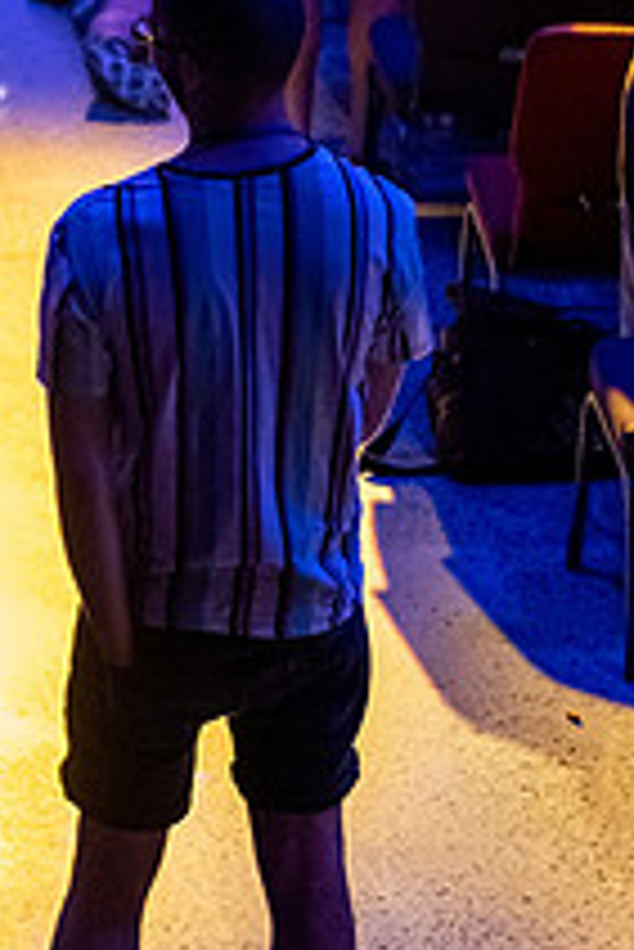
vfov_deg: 12.8
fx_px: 4219
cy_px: 243
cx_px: 58
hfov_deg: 8.6
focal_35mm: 160
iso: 1600
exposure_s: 1/125
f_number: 2.8
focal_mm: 50
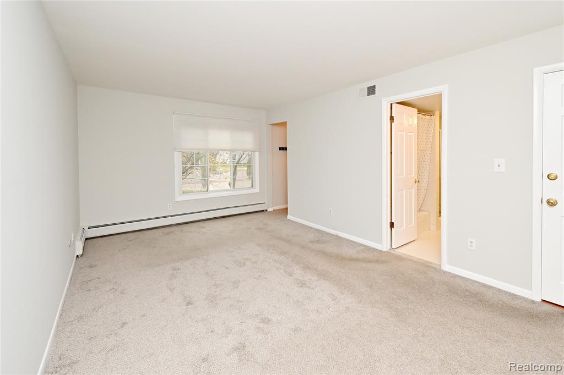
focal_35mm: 14
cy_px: 188
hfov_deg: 104.3
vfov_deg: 81.2
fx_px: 219
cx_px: 282
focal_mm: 14
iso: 1600
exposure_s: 1/60
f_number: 11
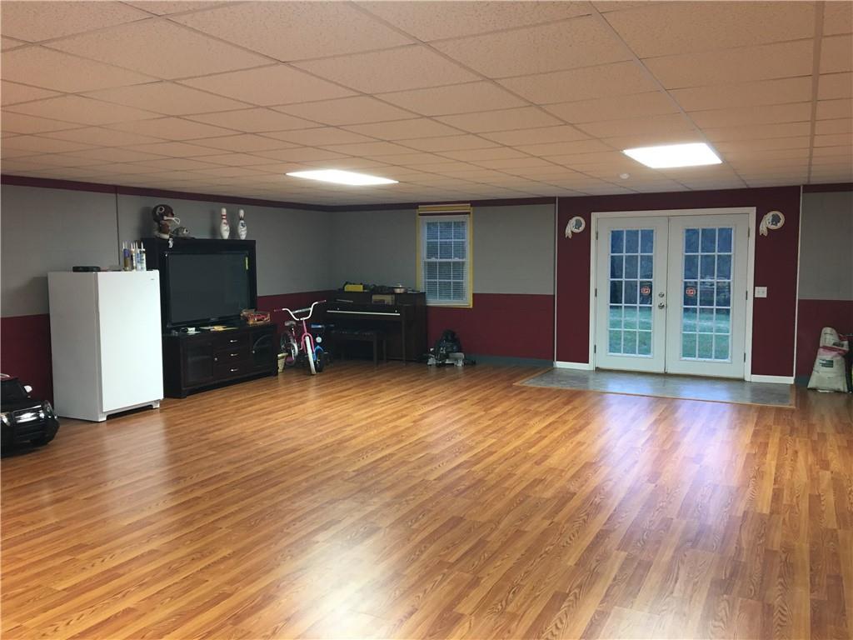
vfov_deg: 48.2
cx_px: 426
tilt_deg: -6.1
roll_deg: +0.1
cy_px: 320
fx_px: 715
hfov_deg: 61.7
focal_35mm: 29
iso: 100
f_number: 2.2
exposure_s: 1/30
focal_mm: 4.15
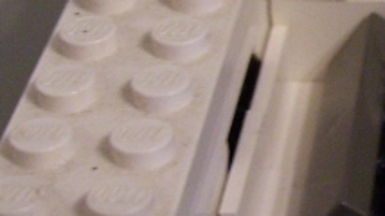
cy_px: 76
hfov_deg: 12.9
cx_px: 531
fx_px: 1632
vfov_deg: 7.6
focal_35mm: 160
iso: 160
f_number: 2.7
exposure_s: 1/8
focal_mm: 6
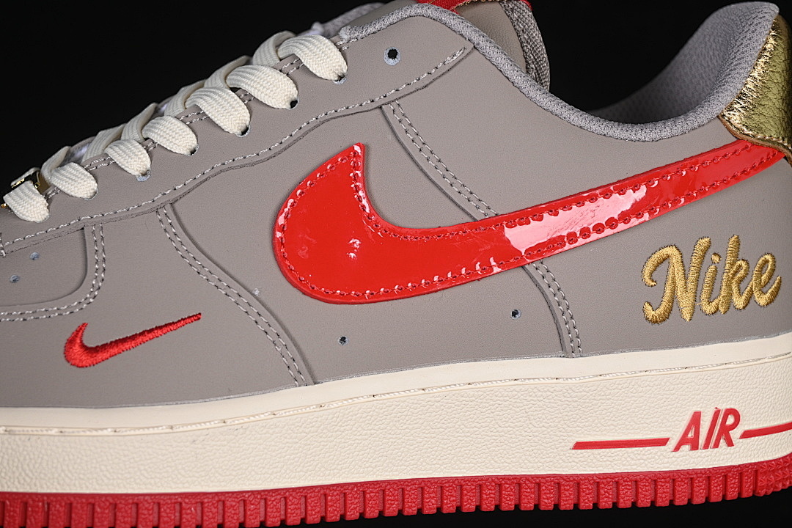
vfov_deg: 18.2
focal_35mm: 75
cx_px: 396
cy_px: 264
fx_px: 1650
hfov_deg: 27.0
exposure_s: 1/60
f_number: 7.1
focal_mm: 50
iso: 160
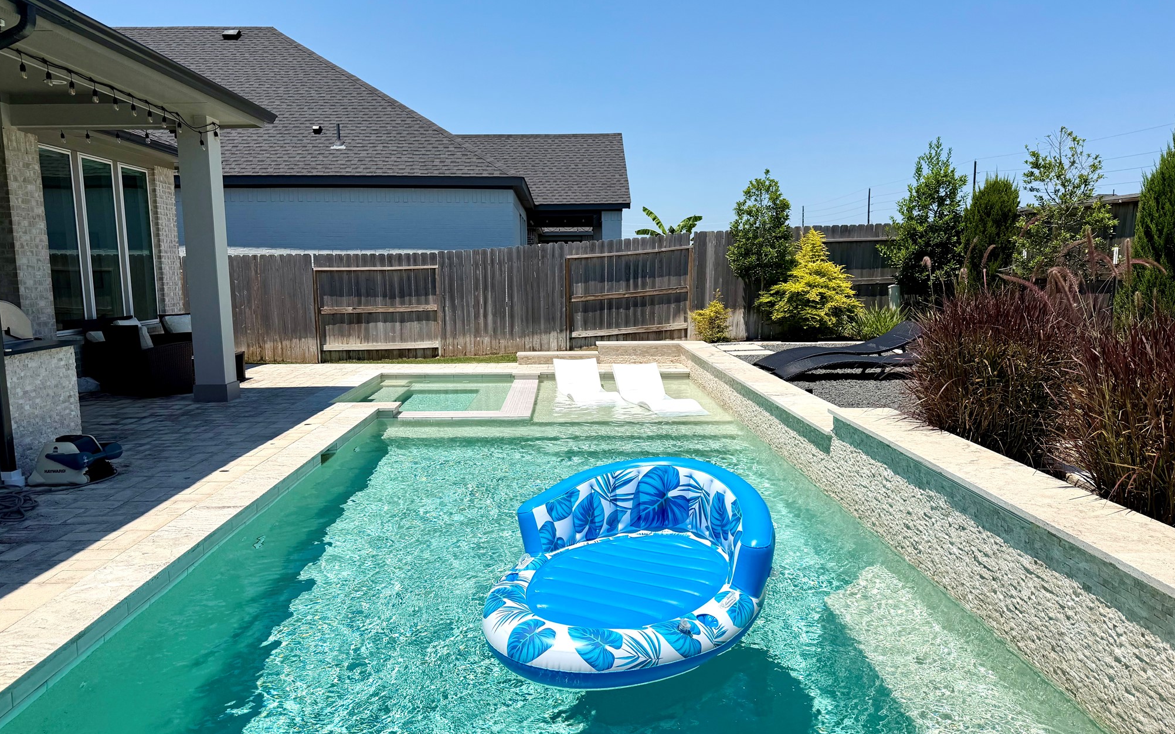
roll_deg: +0.8
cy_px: 407
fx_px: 832
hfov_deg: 70.4
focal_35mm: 26
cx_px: 577
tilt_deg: -9.3
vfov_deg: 47.5
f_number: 1.78
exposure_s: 1/10309
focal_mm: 6.76
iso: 80
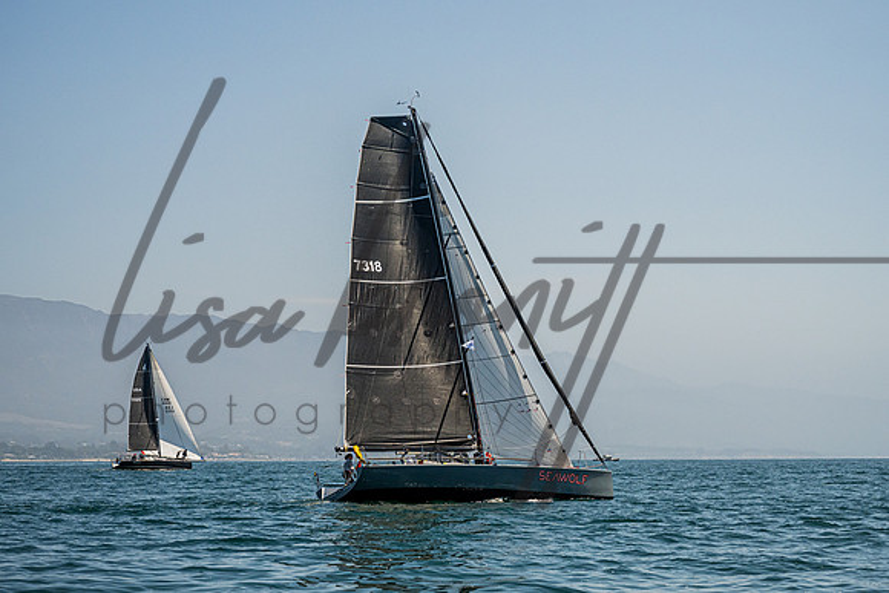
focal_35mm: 89
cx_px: 503
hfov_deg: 22.8
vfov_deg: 15.3
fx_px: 2202
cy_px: 274
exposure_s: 1/8000
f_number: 5
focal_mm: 70
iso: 500
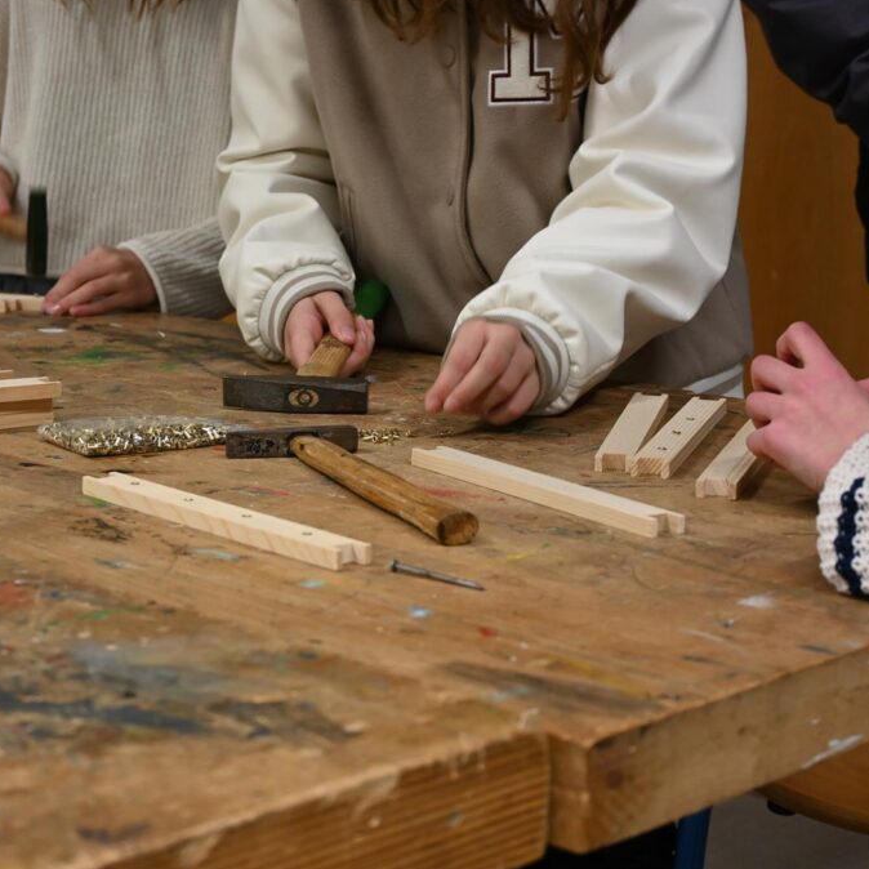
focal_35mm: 72
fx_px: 2035
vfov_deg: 24.1
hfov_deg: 24.0
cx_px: 300
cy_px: 431
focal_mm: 37
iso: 900
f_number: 5.3
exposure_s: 1/60
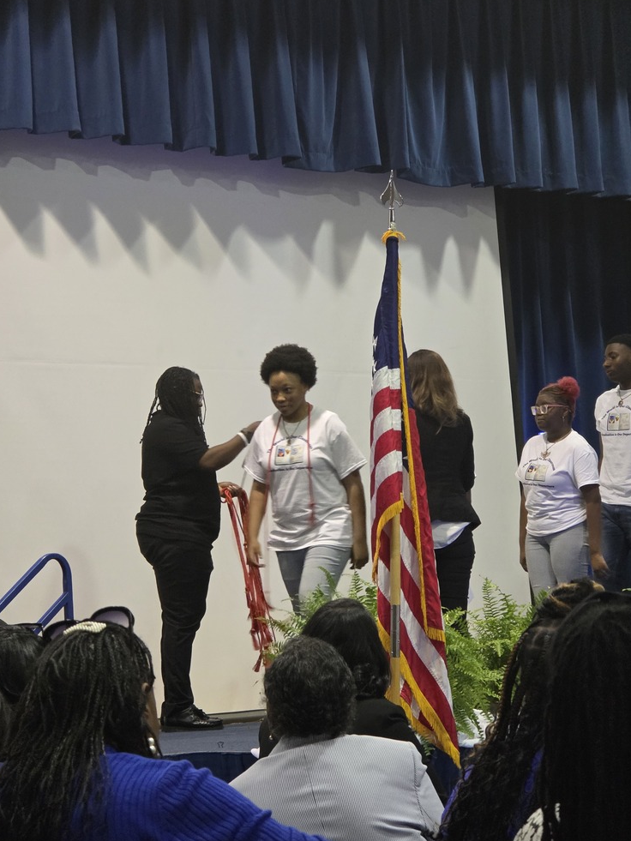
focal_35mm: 120
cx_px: 305
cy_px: 421
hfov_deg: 12.4
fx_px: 2916
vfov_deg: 16.4
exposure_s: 1/40
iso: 1000
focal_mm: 18.6
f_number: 3.4
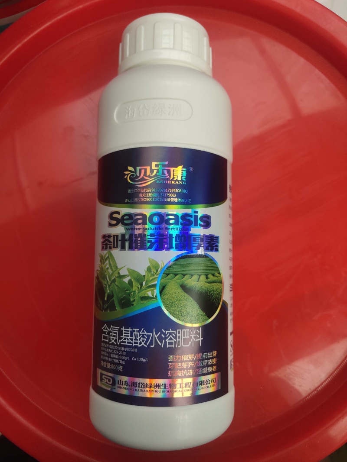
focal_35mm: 29
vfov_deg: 61.7
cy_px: 231
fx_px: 388
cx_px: 174
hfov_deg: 48.2
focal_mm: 4.27
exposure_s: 1/543
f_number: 1.8
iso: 50
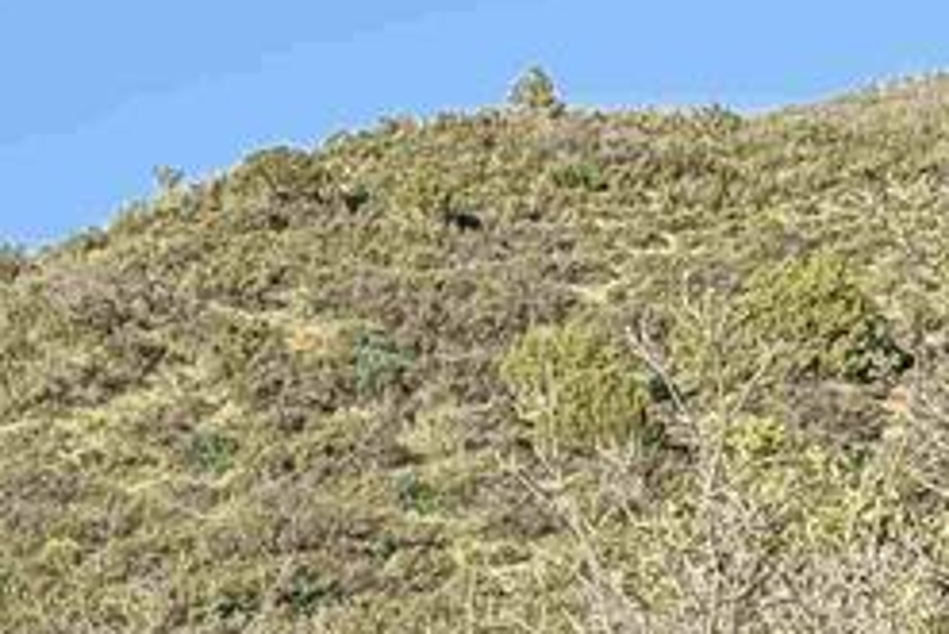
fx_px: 5460
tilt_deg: +3.2
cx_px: -937
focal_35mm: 207
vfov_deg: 6.4
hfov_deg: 9.3
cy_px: 1395
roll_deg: +0.8
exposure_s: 1/885
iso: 64
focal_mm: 6.76
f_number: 1.78
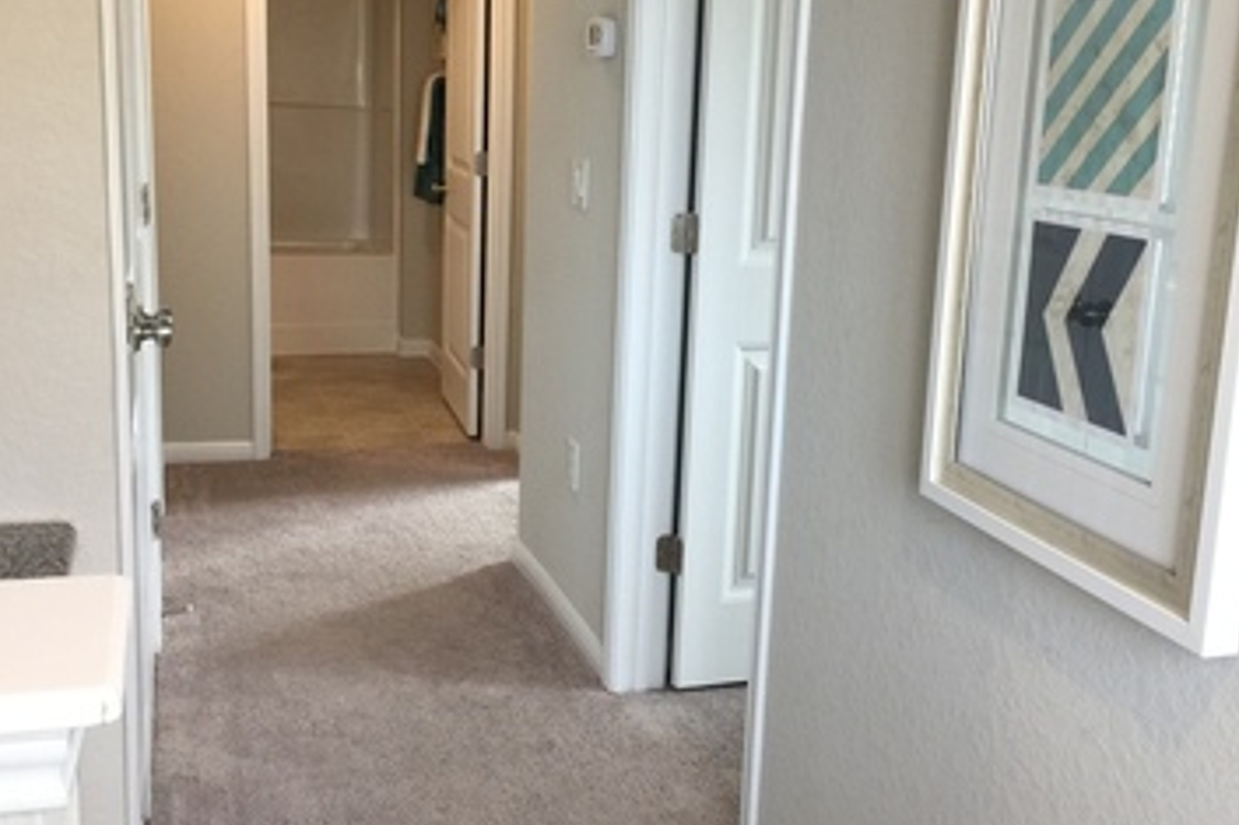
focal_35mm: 41
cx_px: 614
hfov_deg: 47.4
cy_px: 393
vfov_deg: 32.6
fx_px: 1410
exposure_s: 1/30
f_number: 2.2
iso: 50
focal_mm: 4.15
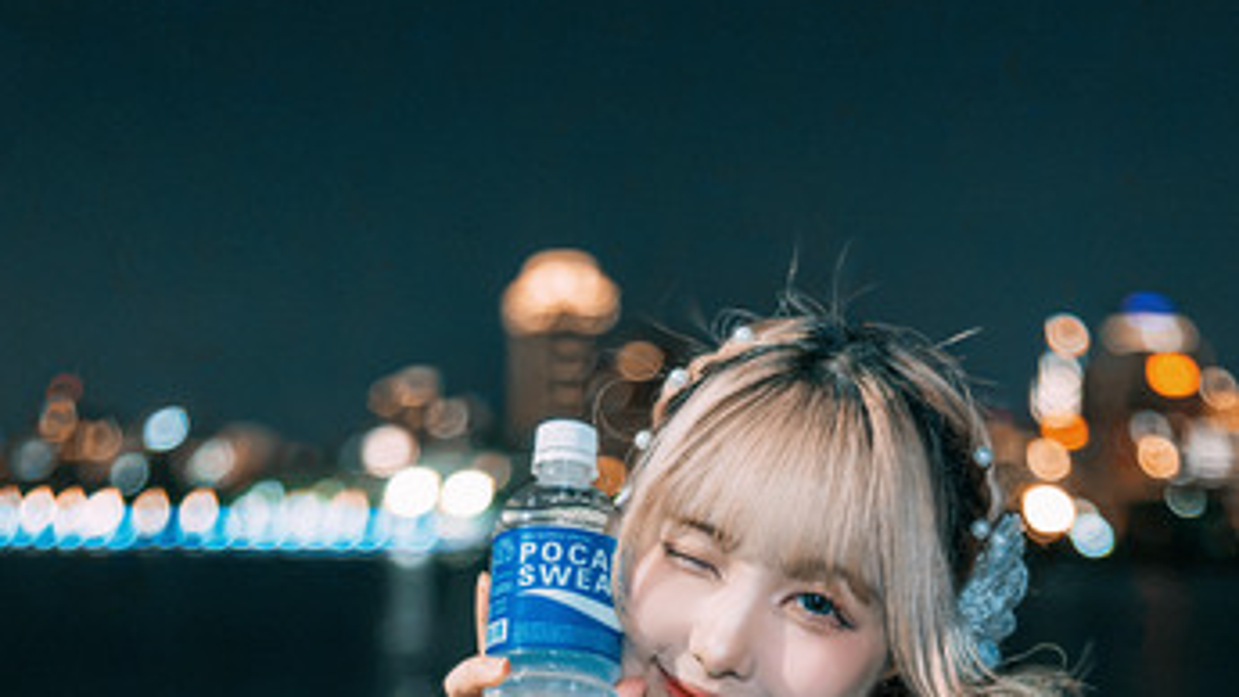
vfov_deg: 14.0
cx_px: 733
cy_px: 916
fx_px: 2727
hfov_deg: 25.6
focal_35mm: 83
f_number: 1.4
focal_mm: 35
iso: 1600
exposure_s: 1/40
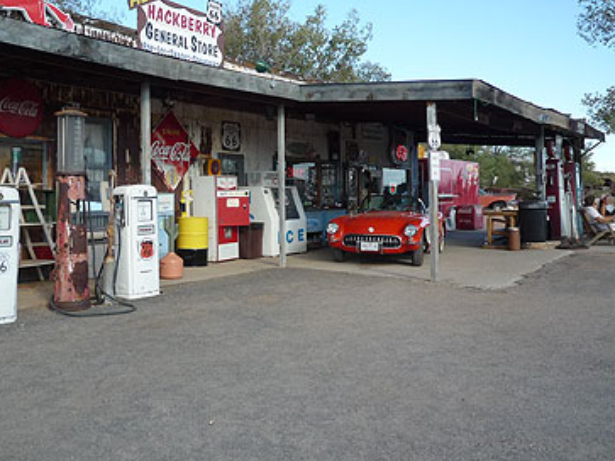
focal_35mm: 36
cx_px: 235
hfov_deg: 50.9
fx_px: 639
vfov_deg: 39.5
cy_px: 190
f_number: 3.2
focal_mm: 4.4
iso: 100
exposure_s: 1/500
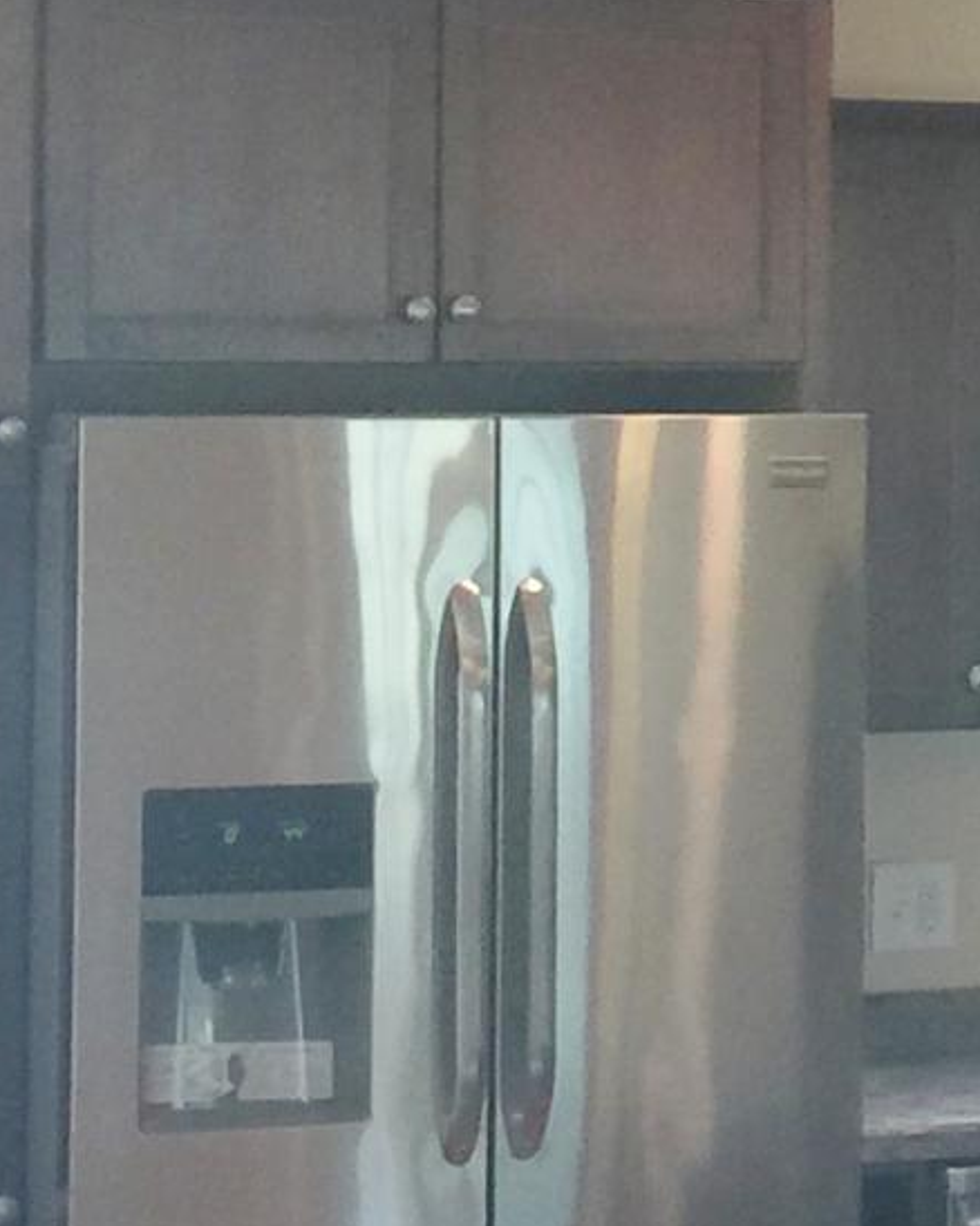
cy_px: 284
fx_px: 5623
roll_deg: -0.3
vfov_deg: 12.4
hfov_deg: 9.4
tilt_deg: +2.6
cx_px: 1832
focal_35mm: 155
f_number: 2.2
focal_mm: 4.15
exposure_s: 1/30
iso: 50
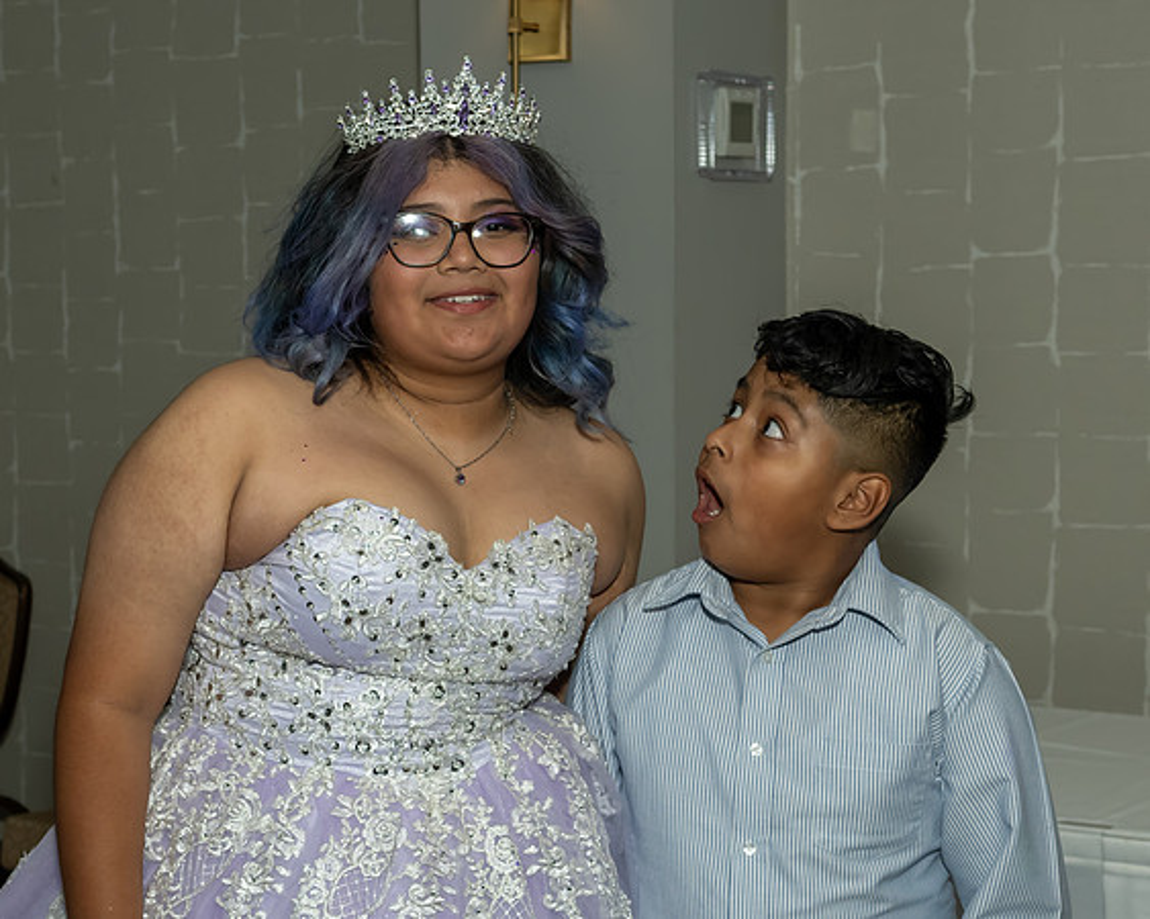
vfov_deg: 21.7
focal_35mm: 70
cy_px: 489
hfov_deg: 26.9
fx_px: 2396
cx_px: 444
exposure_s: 1/250
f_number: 5.6
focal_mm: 34
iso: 1000
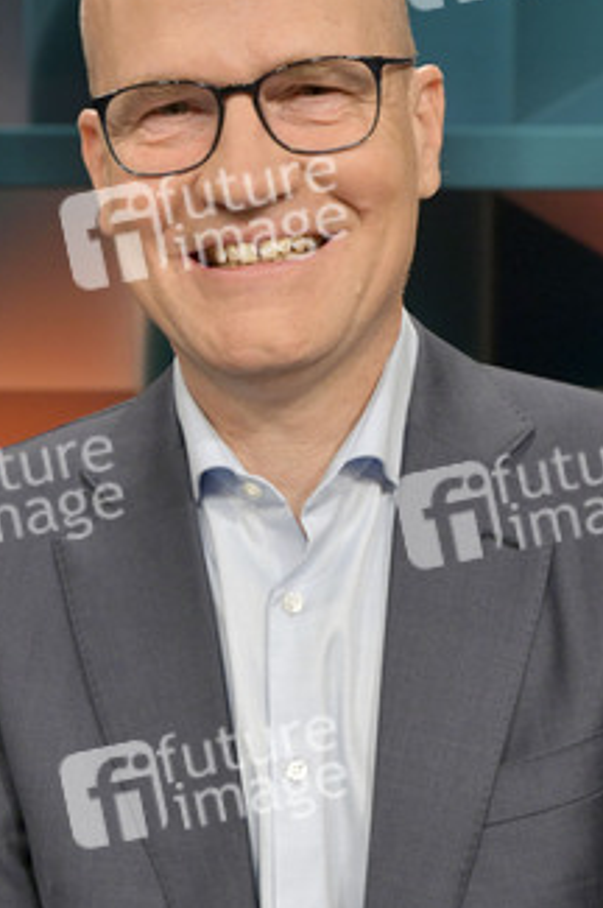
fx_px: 1485
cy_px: 363
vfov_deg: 33.9
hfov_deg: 22.9
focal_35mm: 59
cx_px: 285
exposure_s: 1/200
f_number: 6.3
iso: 2500
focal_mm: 48
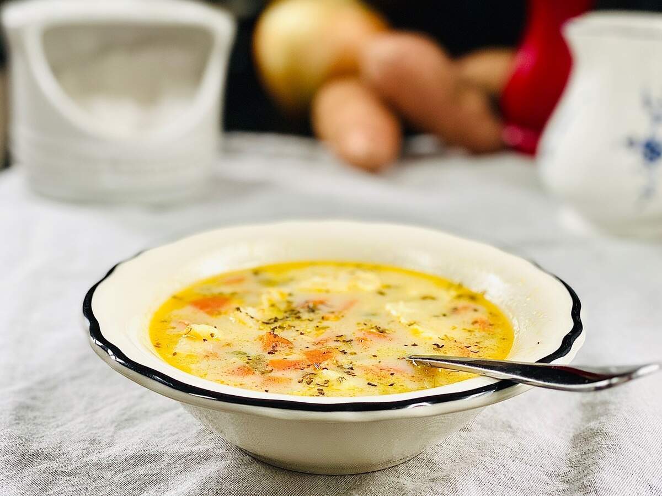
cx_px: 331
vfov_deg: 28.0
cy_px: 248
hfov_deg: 36.8
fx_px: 994
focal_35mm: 52
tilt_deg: -19.8
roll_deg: +2.7
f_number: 2
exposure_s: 1/120
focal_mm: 6
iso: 80
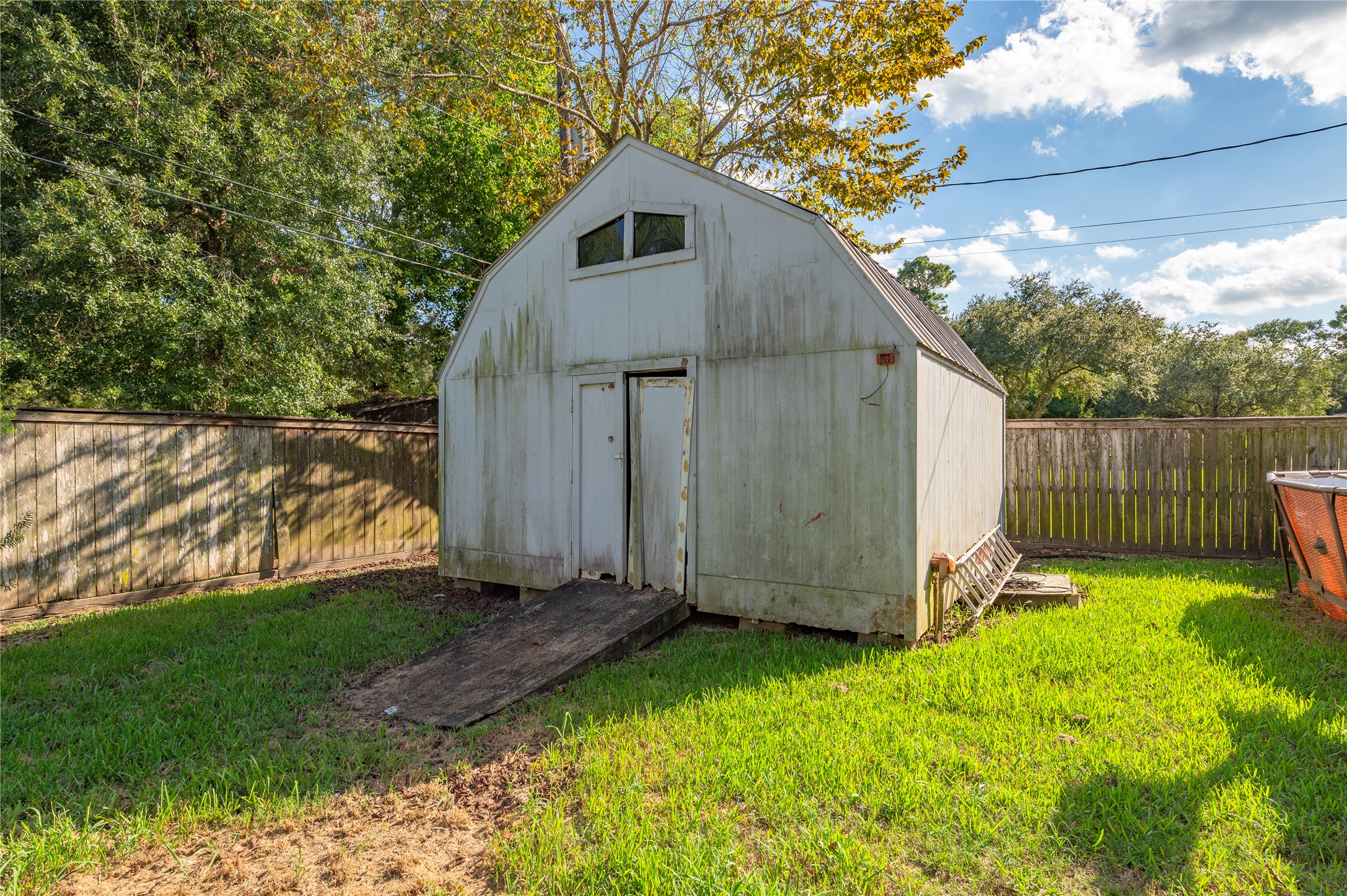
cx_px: 674
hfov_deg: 86.9
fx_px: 710
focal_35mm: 19
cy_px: 448
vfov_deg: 64.5
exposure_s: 1/160
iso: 125
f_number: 10
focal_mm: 19
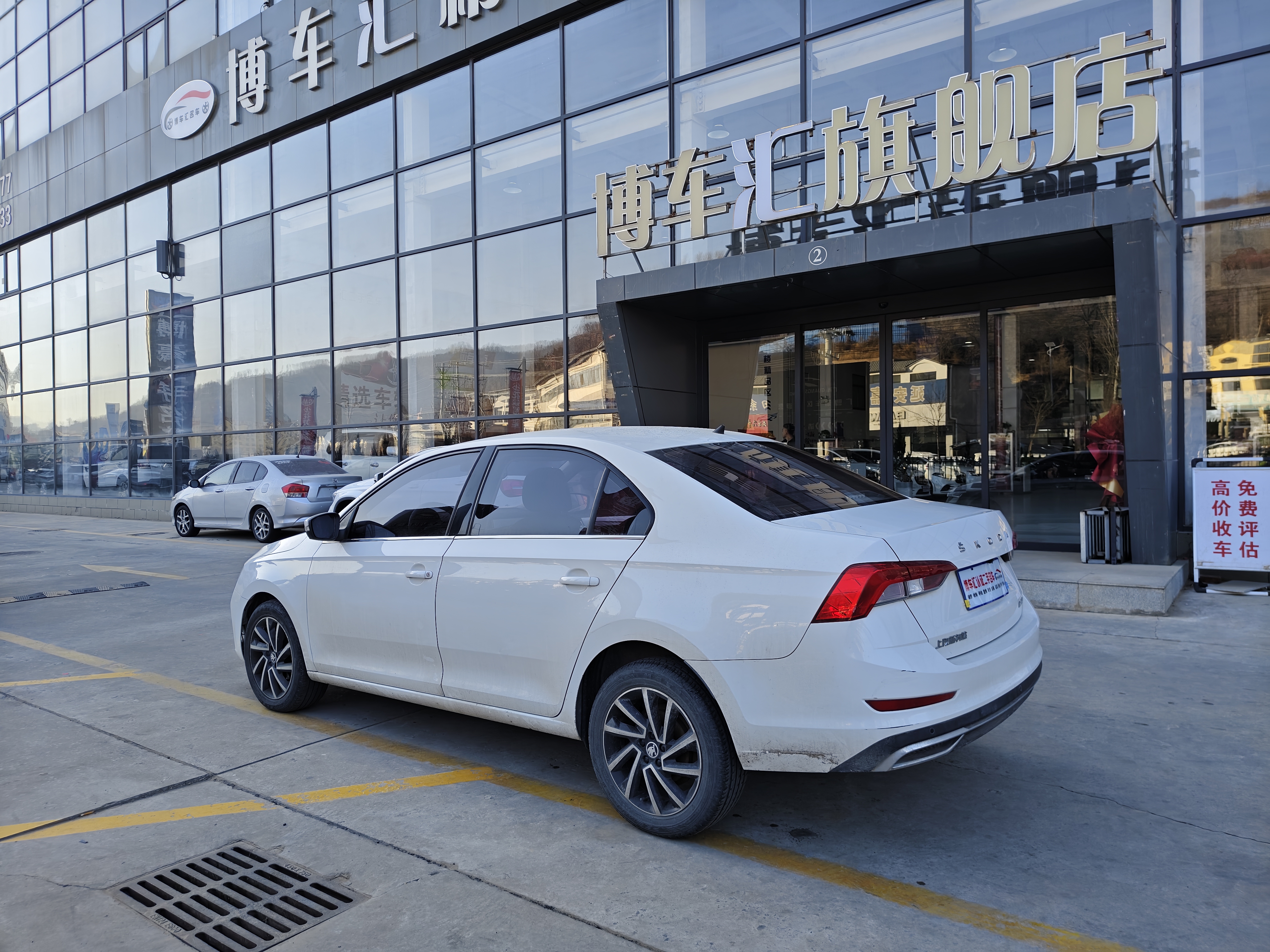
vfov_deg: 58.9
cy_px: 476
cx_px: 635
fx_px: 844
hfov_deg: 73.9
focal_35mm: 23
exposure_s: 1/479
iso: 71
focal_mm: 5.56
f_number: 1.88
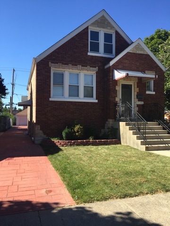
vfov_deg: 61.7
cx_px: 85
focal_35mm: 29
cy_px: 113
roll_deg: -0.5
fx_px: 190
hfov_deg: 48.2
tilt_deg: +2.4
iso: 32
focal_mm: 4.15
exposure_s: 1/842
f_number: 2.2
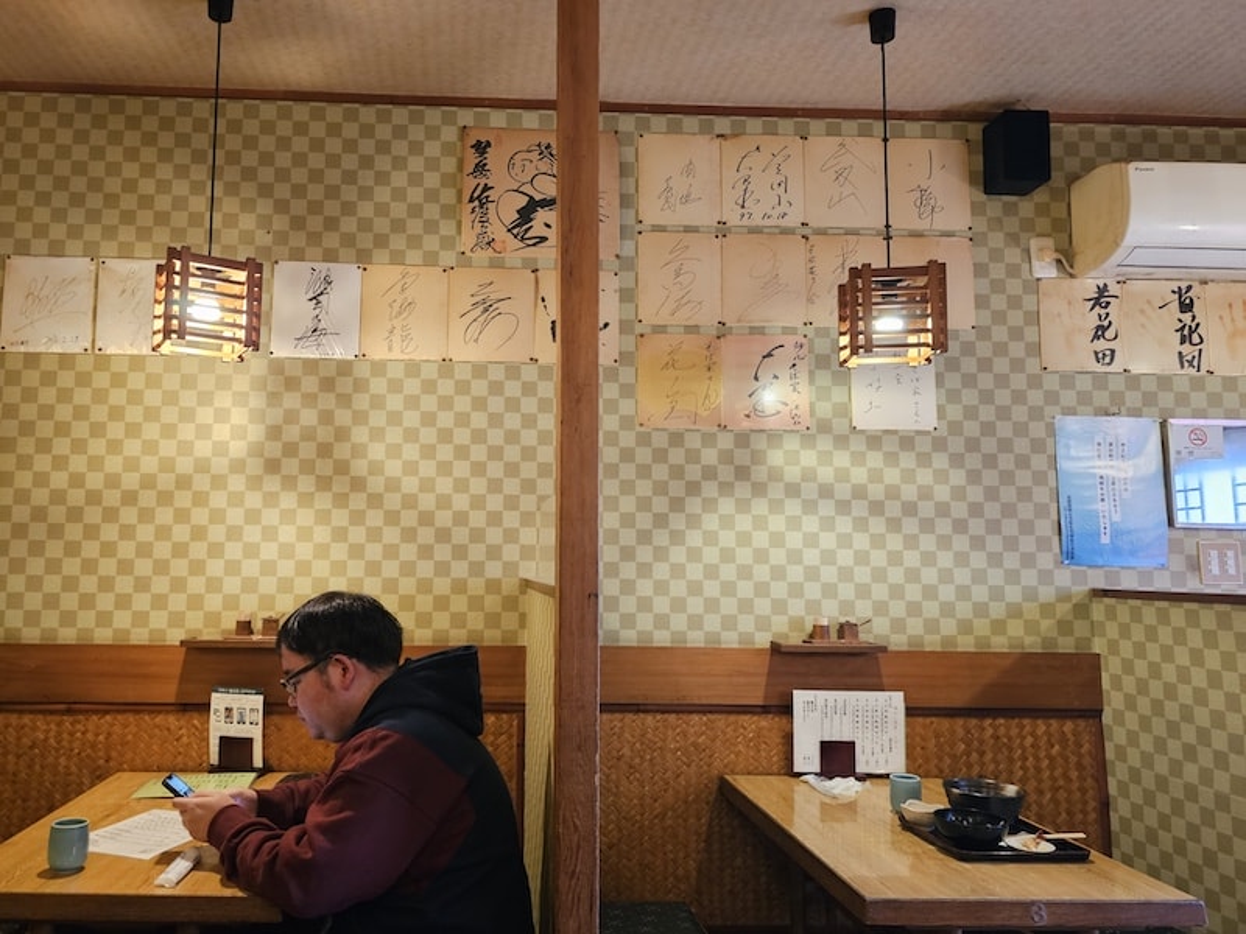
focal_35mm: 23
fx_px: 828
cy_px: 467
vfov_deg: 58.9
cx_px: 623
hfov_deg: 73.9
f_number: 1.7
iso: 640
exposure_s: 1/40
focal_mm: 6.3
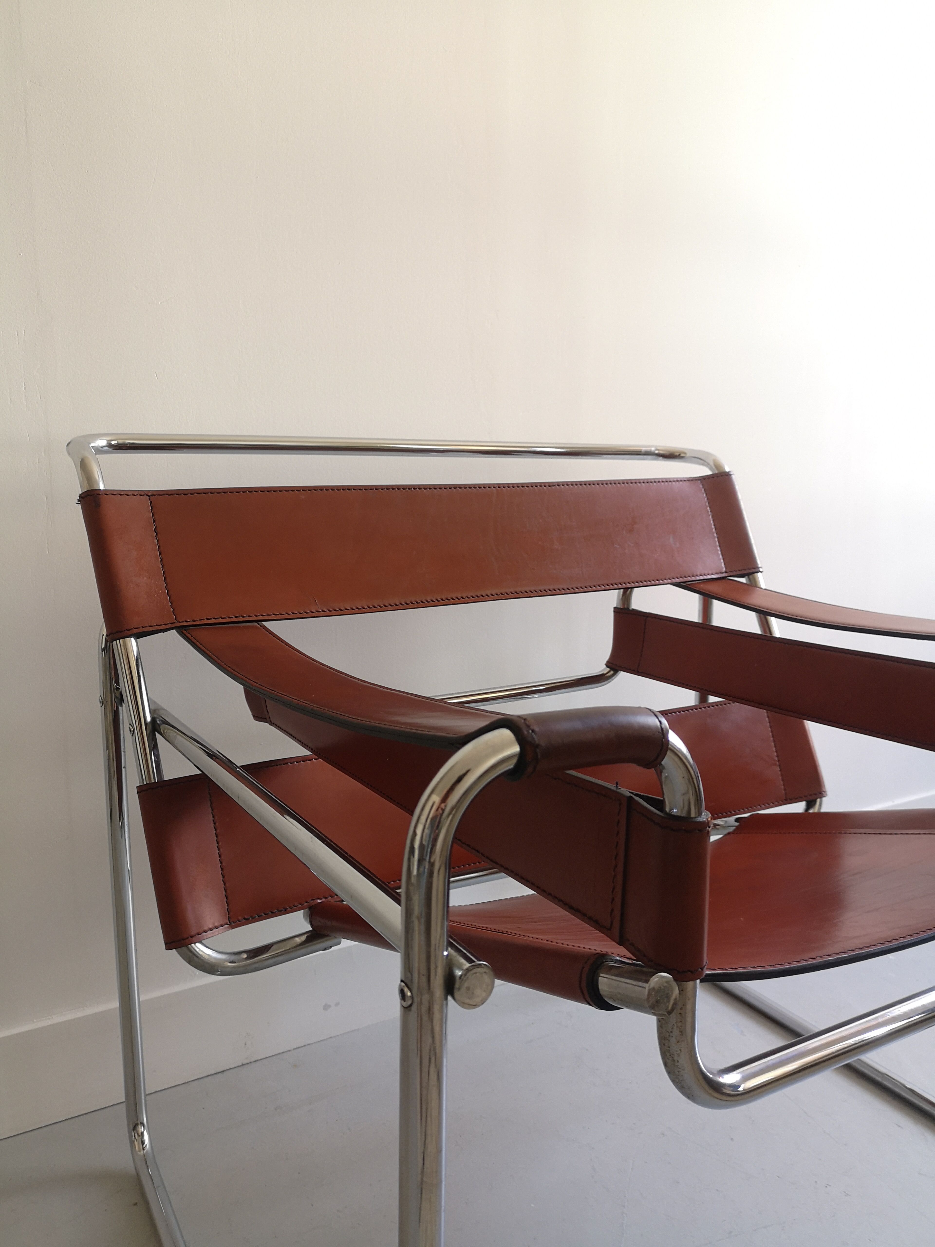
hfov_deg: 51.4
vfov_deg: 65.3
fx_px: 972
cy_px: 624
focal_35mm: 27
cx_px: 468
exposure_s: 1/50
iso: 80
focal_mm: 3.95
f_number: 1.8
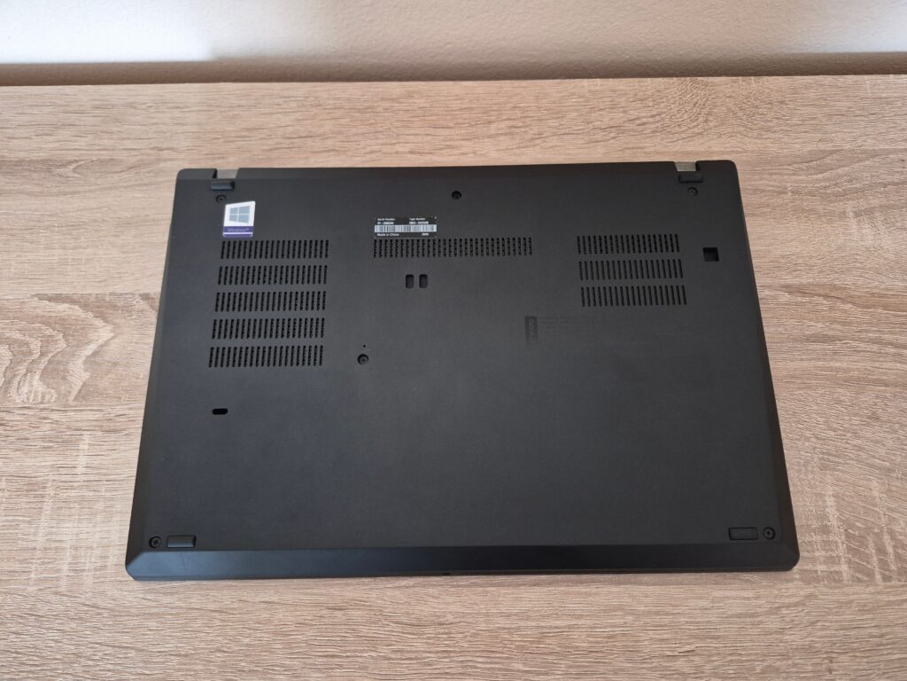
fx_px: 603
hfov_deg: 73.9
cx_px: 454
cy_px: 340
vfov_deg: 58.9
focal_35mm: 23
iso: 640
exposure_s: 1/38
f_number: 1.8
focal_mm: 5.4
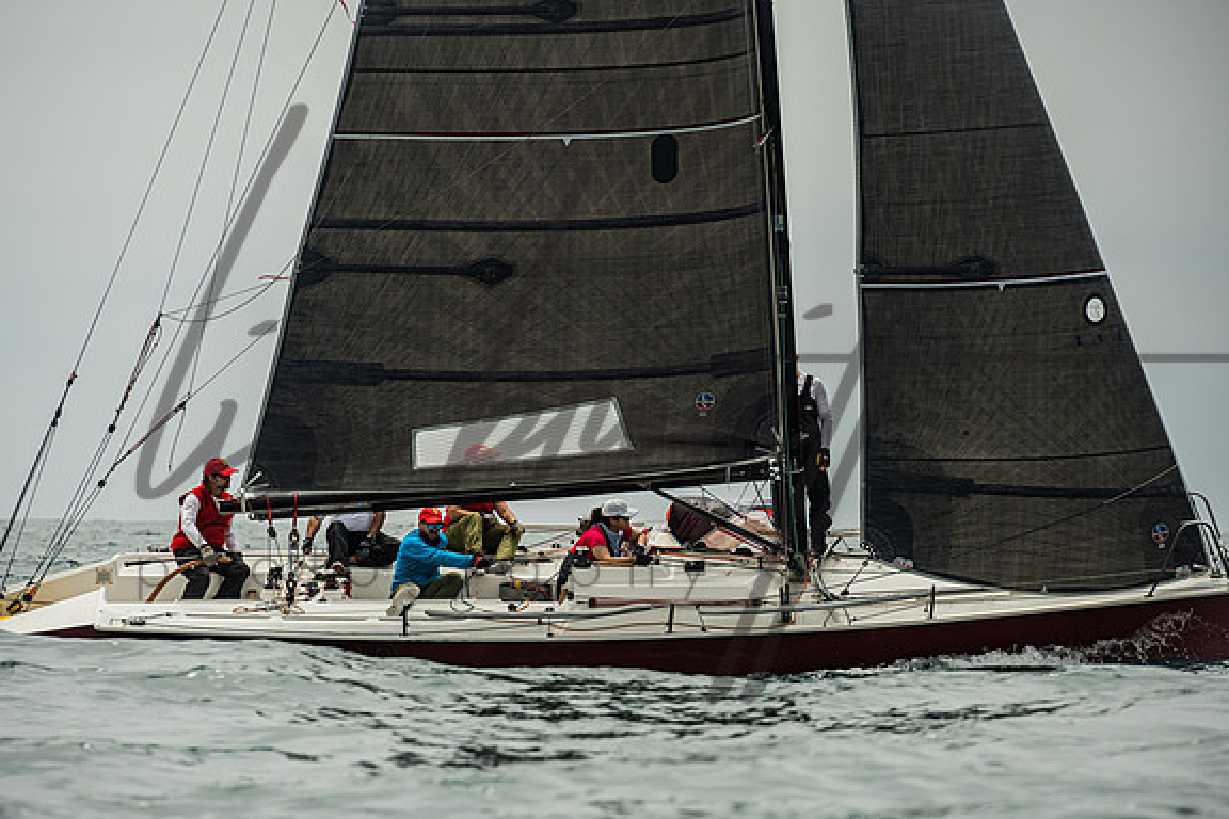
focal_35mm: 227
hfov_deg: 9.1
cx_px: 544
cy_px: 449
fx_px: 7749
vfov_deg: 6.1
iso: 400
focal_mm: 200
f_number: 6.3
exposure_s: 1/2000
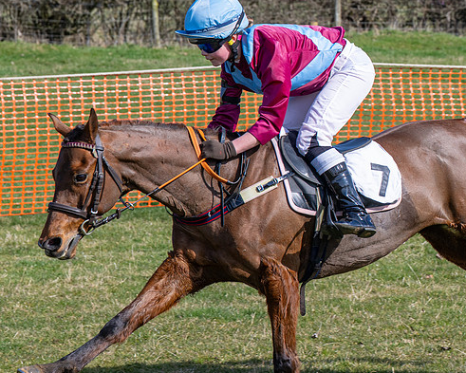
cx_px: 382
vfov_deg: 9.0
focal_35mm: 171
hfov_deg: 11.2
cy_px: 132
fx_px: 2359
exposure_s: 1/1250
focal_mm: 70
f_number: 5
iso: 200
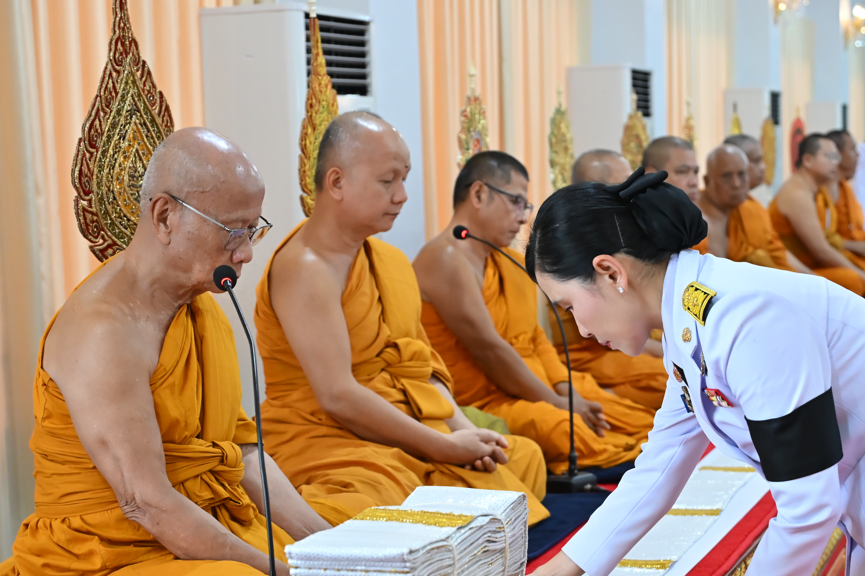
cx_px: 519
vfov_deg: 18.4
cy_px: 372
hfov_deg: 27.3
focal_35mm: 74
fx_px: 1778
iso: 4000
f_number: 4
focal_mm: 54
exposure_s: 1/250
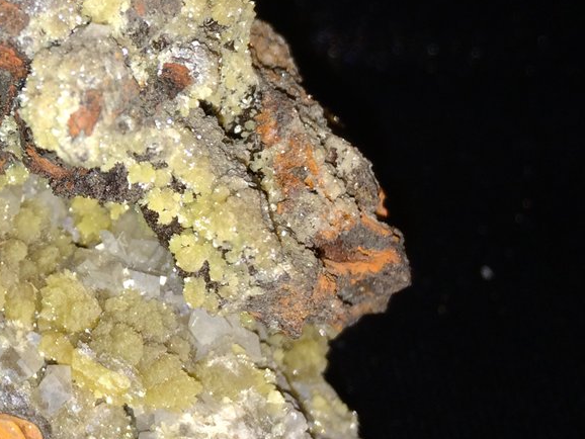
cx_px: -111
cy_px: 109
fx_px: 1403
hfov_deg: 21.9
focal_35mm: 83
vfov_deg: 17.7
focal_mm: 4.12
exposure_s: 1/266
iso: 32
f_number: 2.2
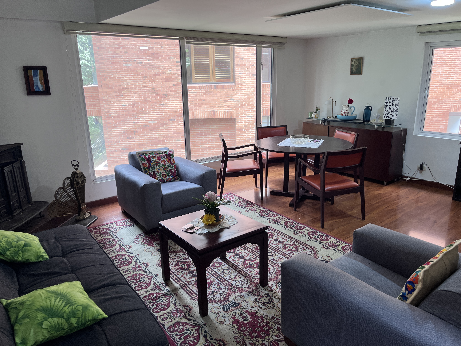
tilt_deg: -16.5
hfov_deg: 67.3
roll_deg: +0.8
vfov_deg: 53.1
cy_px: 173
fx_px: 346
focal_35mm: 26
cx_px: 230
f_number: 1.6
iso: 64
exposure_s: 1/120
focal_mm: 5.1
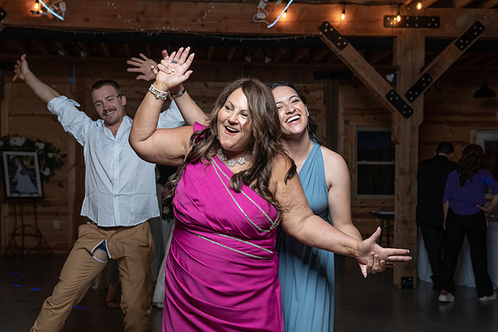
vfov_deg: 27.4
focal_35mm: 49
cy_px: 197
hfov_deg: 40.2
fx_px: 680
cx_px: 233
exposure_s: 1/200
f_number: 4
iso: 2000
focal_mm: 40
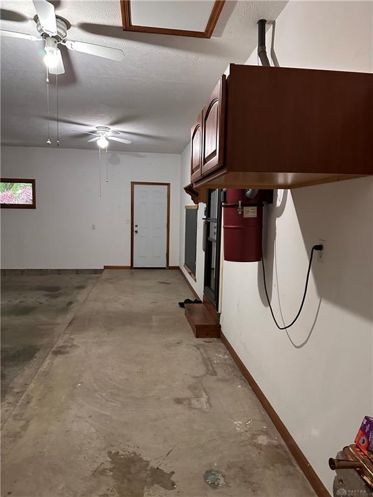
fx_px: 345
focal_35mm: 24
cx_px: 186
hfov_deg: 56.8
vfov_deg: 71.6
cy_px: 248
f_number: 1.78
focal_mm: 6.86
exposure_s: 1/60
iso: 640
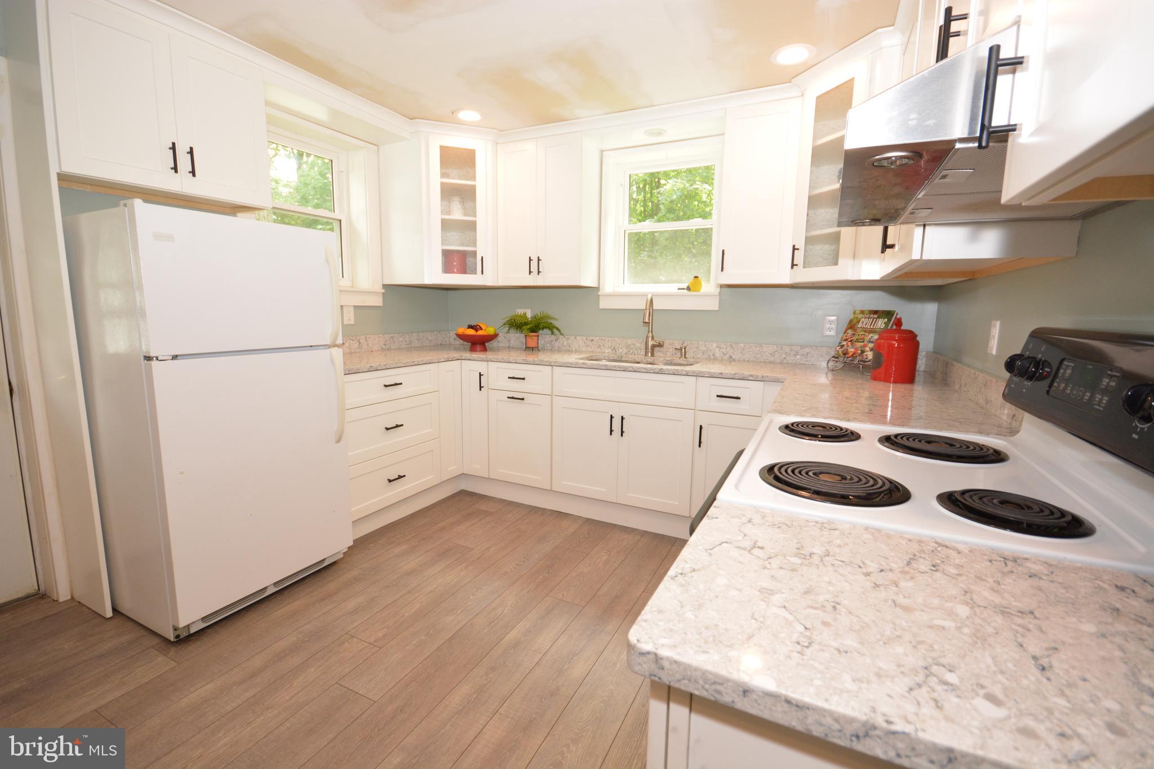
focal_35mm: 15
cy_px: 384
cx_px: 577
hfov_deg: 100.4
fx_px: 481
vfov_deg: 77.3
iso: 1000
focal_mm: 10
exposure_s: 1/60
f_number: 7.1
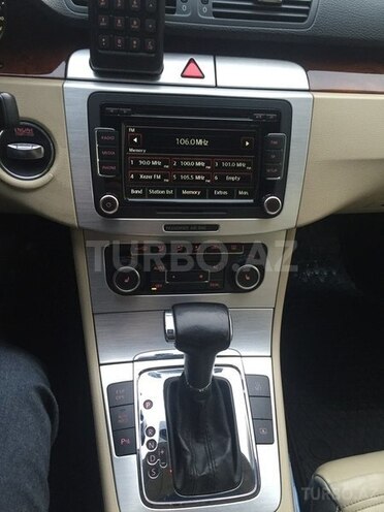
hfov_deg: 48.2
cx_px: 192
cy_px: 256
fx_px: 429
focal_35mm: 29
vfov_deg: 61.7
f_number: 2.2
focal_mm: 4.15
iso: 80
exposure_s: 1/33
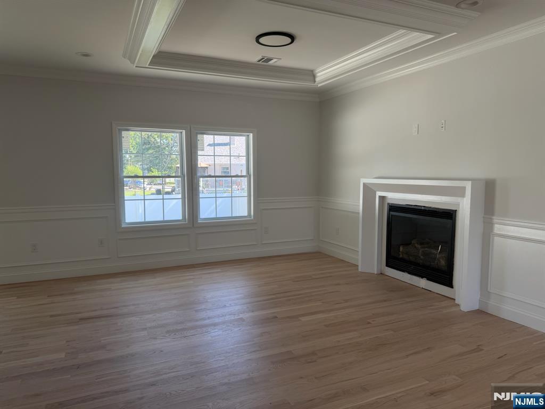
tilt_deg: -6.2
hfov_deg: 71.6
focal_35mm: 24
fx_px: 378
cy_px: 204
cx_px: 272
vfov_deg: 56.8
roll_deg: +0.4
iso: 100
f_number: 1.78
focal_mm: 6.76
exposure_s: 1/179
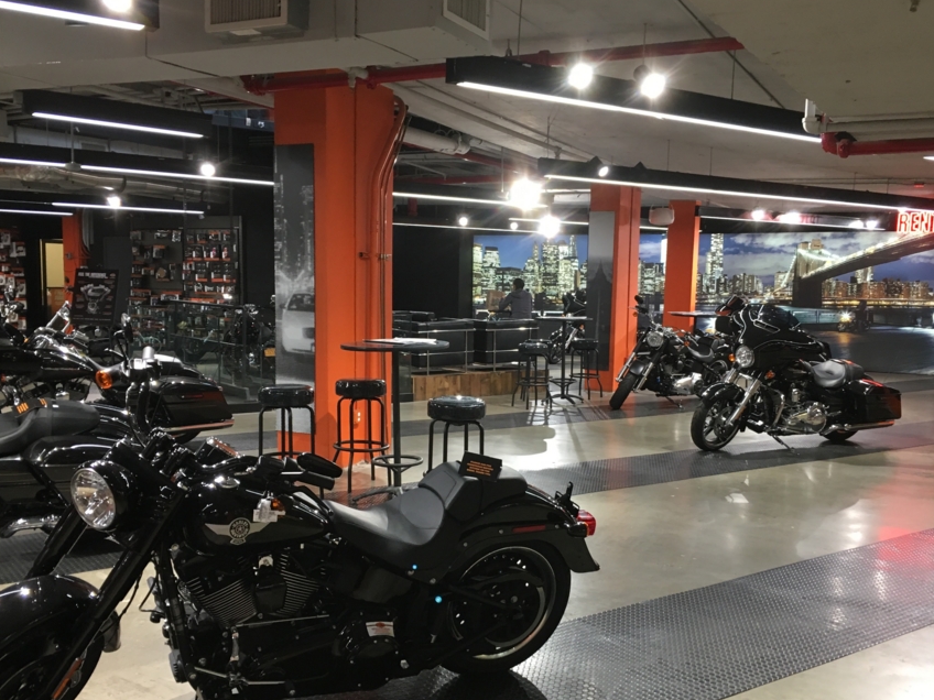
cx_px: 479
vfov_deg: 40.6
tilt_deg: -6.3
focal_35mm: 35
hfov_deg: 52.6
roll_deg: -1.1
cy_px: 393
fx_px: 944
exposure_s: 1/30
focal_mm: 4.15
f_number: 2.2
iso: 80
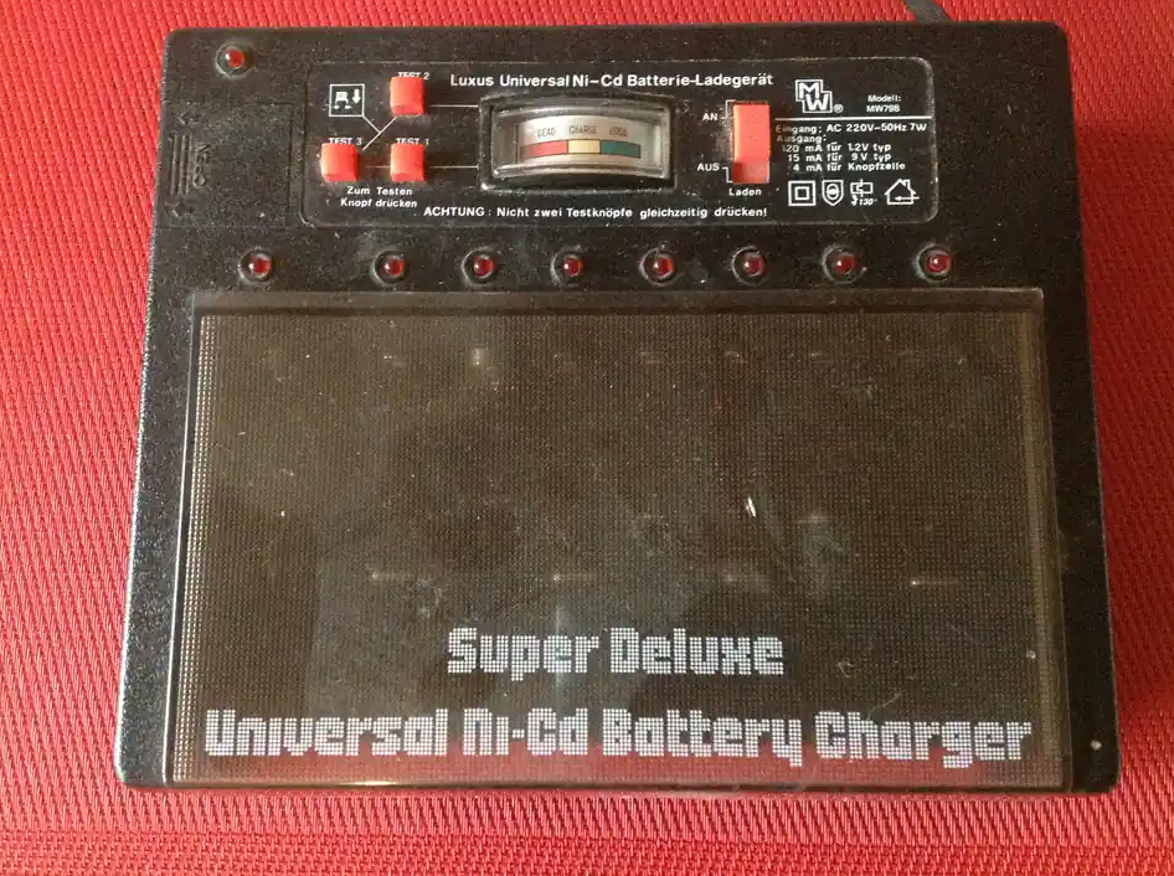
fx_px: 1253
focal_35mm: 37
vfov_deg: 38.6
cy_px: 431
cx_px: 568
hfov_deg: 50.2
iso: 800
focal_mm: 4.28
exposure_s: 1/15
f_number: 2.4
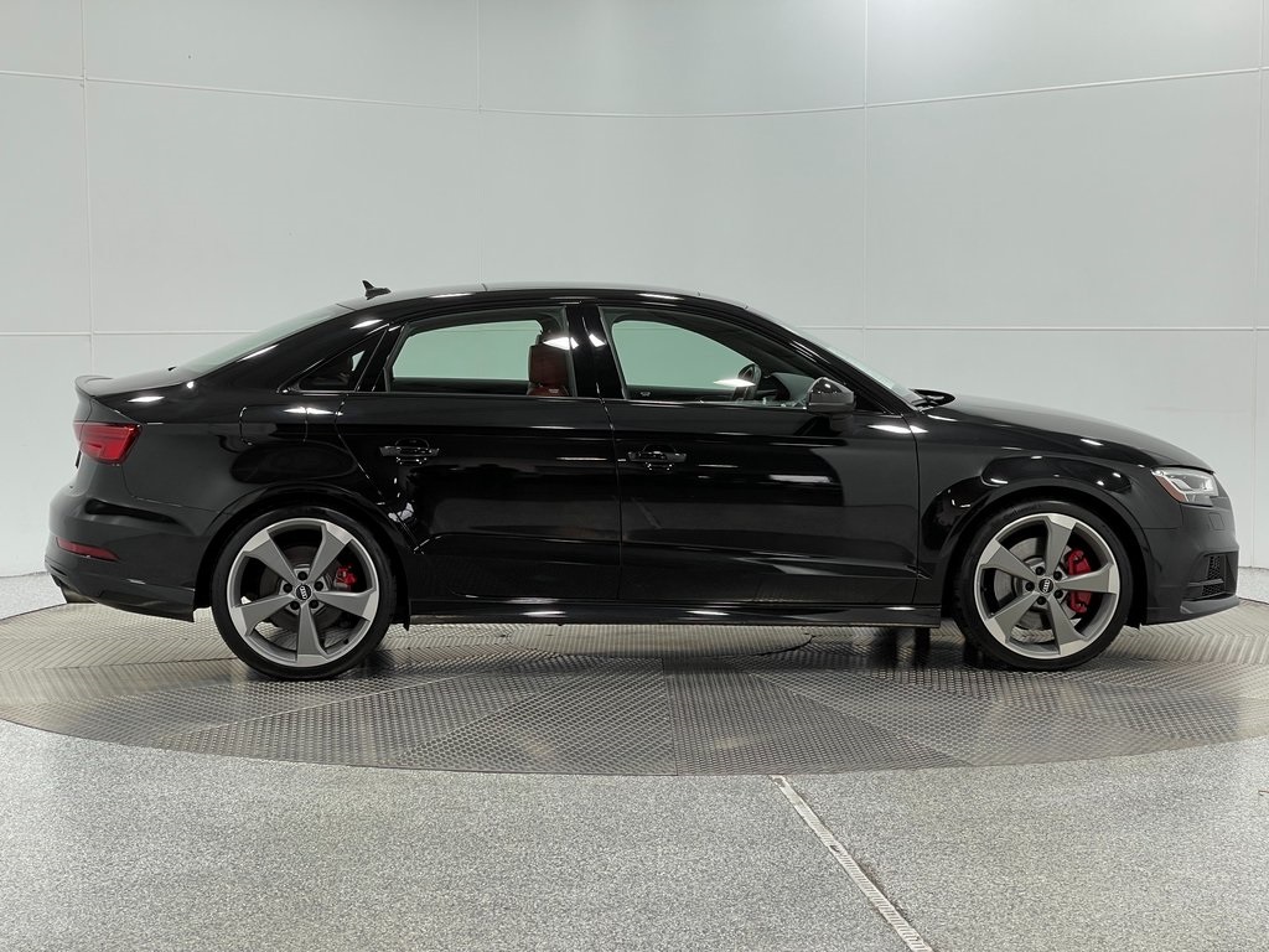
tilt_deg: -4.6
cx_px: 634
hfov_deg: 30.3
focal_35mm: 64
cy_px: 476
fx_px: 2346
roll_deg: -0.3
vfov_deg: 22.9
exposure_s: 1/120
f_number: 2.2
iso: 40
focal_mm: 7.5
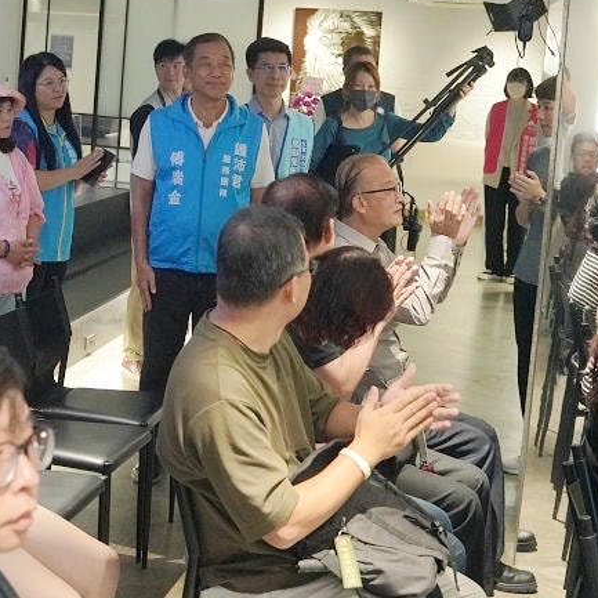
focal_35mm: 66
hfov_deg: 24.8
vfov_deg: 25.7
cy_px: 124
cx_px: -14
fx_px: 1290
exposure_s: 1/160
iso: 8000
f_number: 4
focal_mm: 28
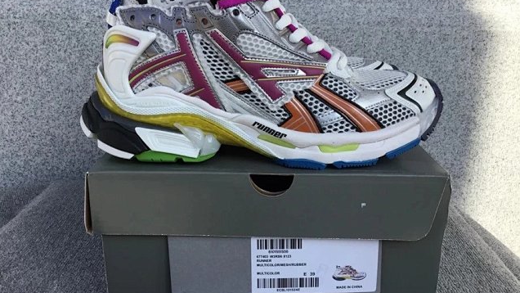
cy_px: 148
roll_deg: -0.9
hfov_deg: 58.0
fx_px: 469
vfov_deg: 34.7
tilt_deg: -16.5
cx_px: 259
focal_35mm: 34
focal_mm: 3.3
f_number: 2.4
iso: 25
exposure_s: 1/637
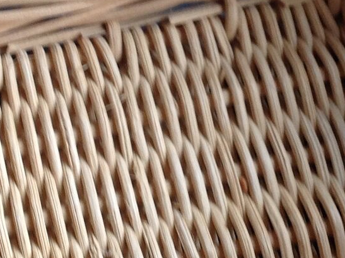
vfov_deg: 11.5
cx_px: 139
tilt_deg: -61.2
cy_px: 71
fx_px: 1274
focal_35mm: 128
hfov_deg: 15.4
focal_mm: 4.28
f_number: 2.4
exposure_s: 1/30
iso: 64
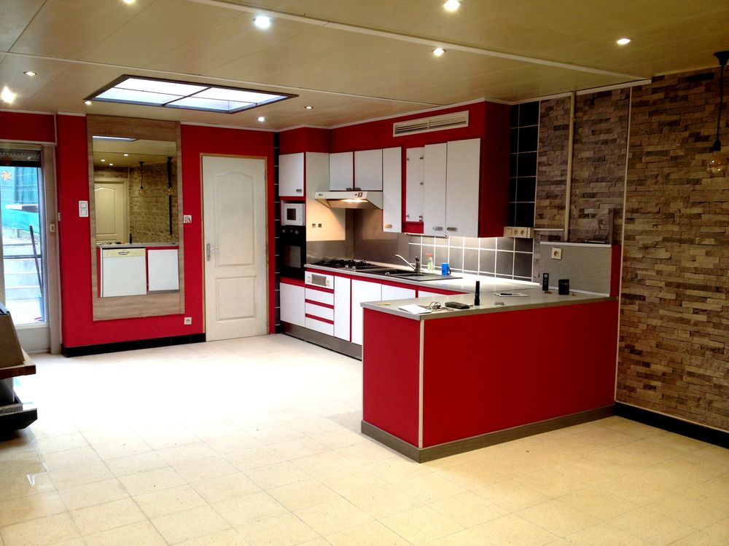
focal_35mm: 35
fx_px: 737
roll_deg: +0.3
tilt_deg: -8.2
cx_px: 364
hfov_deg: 52.6
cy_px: 273
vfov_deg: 40.7
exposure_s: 1/20
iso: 64
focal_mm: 4.28
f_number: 2.4
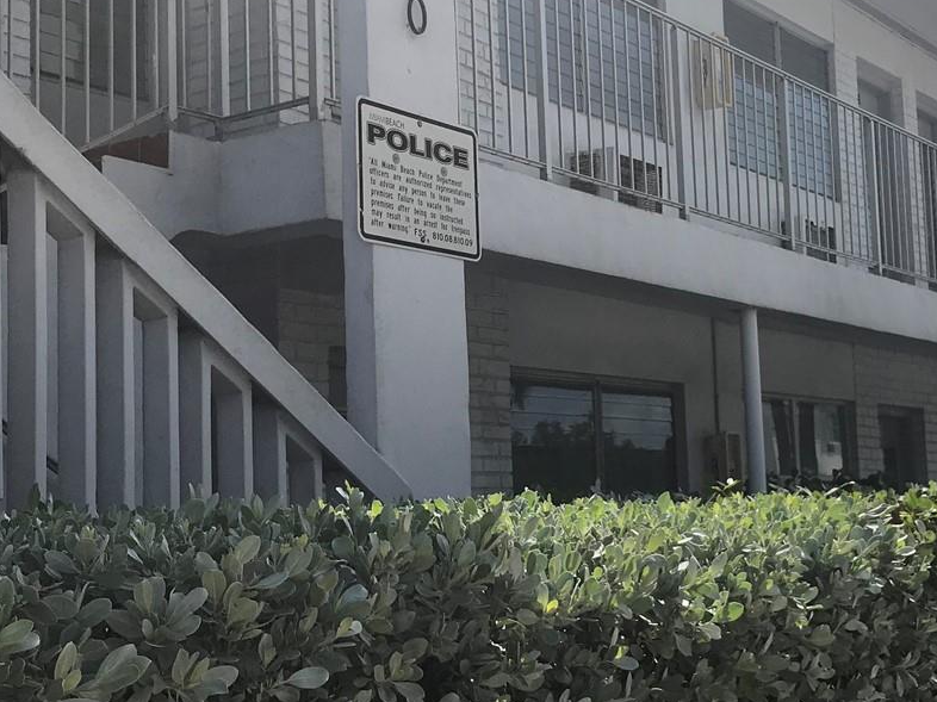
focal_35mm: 57
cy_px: 336
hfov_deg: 33.7
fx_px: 1542
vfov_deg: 25.6
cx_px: 528
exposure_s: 1/3096
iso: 20
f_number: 1.8
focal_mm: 3.99
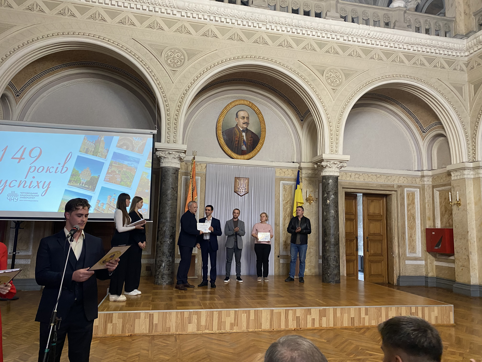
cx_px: 241
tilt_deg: +7.5
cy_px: 181
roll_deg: -1.5
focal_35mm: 26
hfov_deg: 67.3
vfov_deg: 53.1
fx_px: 362
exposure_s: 1/60
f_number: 1.8
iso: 320
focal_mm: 4.25
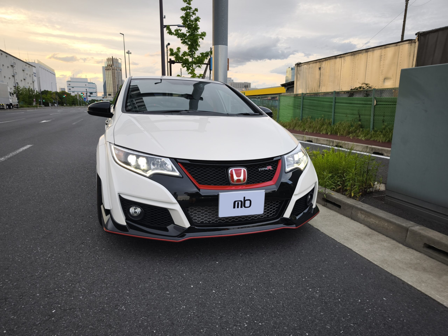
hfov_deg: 73.9
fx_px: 298
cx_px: 224
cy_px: 168
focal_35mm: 23
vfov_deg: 58.9
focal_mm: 6.57
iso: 50
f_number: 1.6
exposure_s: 1/103
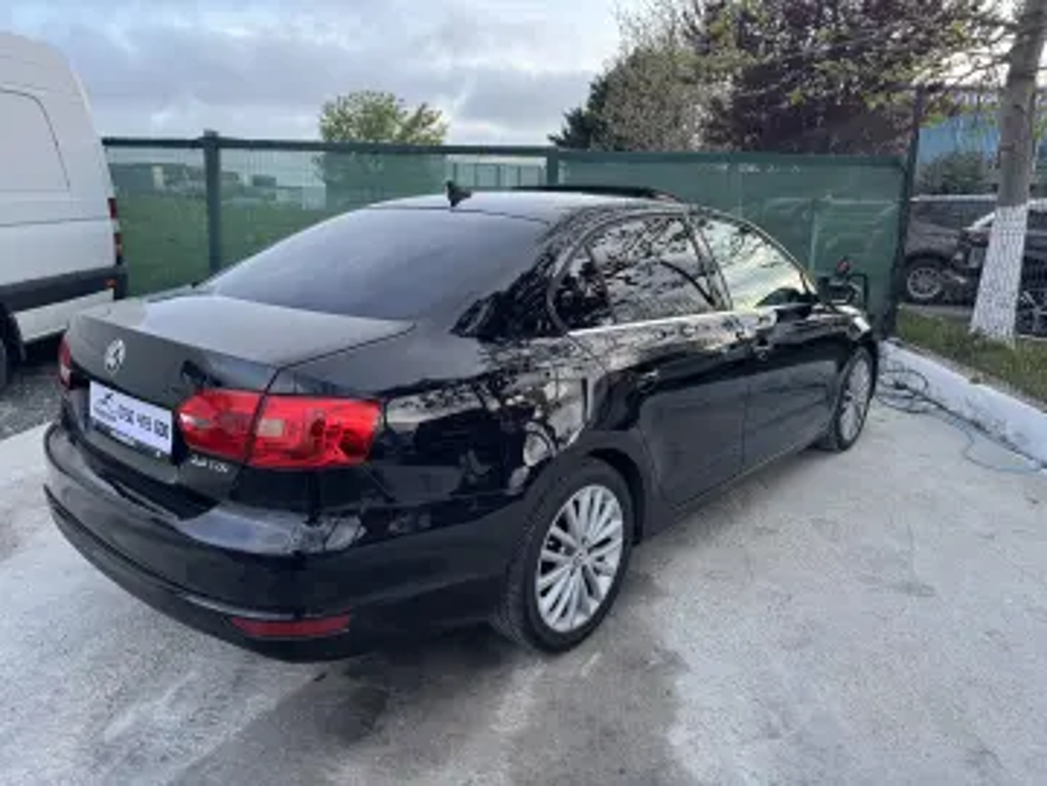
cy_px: 393
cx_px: 524
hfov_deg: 71.6
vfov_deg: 56.8
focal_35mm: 24
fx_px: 726
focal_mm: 6.76
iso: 200
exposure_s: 1/121
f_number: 1.78
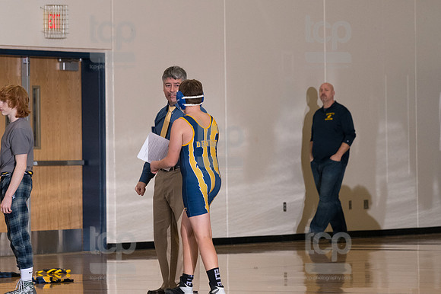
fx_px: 3208
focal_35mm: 262
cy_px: 147
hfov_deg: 7.9
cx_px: 220
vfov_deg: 5.2
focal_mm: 175
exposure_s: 1/250
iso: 2000
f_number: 5.6
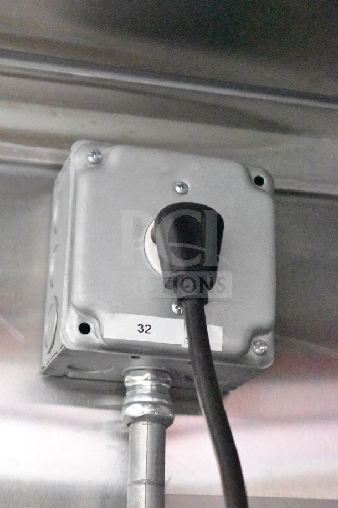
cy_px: 254
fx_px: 1162
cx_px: 169
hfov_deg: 16.6
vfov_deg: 24.6
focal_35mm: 82
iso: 25600
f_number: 5.6
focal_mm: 55
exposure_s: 1/100
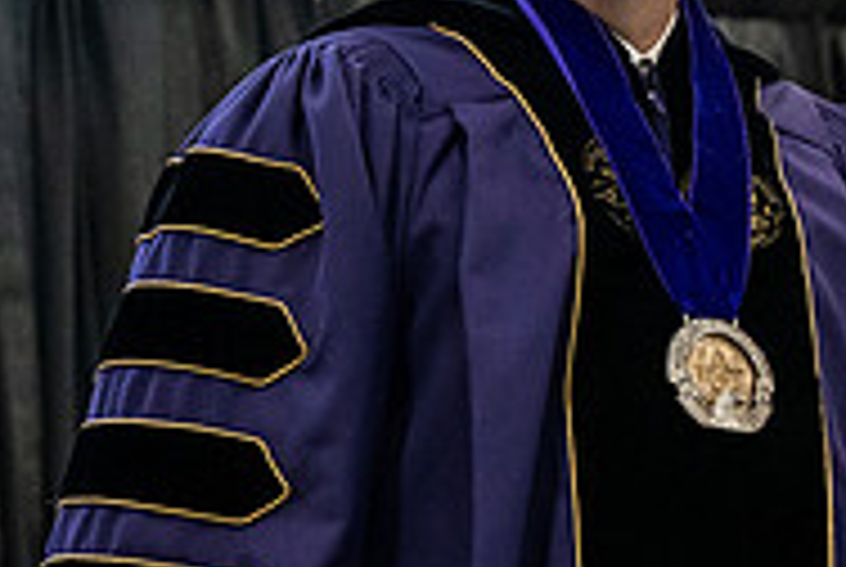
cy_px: 191
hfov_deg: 7.7
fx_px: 6237
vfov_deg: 5.2
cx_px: 896
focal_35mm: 265
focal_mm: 86
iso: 6400
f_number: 5
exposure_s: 1/250
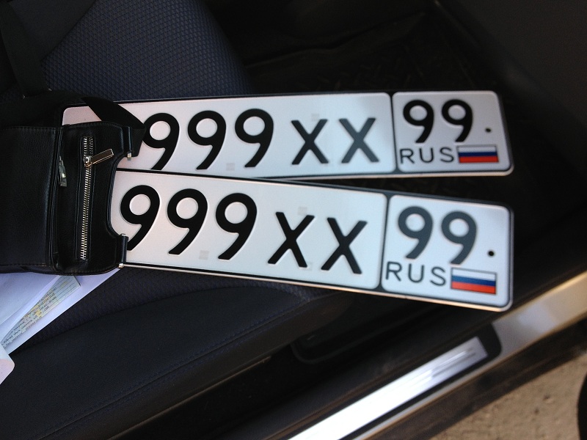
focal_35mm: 35
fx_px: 594
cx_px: 294
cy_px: 220
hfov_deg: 52.6
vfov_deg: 40.7
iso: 50
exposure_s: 1/120
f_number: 2.4
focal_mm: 4.28
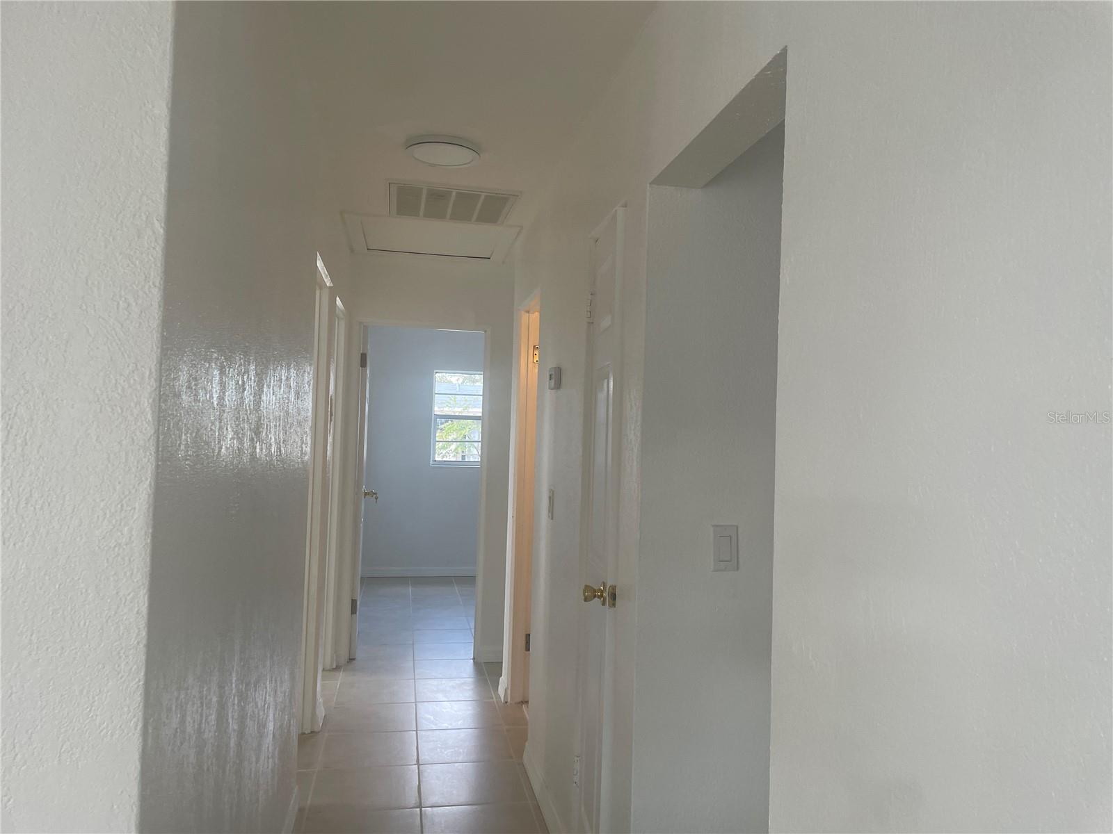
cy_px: 417
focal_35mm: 26
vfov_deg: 53.1
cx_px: 556
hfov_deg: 67.3
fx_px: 836
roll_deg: -1.7
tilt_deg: +1.7
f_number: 1.6
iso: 100
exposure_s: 1/120
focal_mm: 4.2
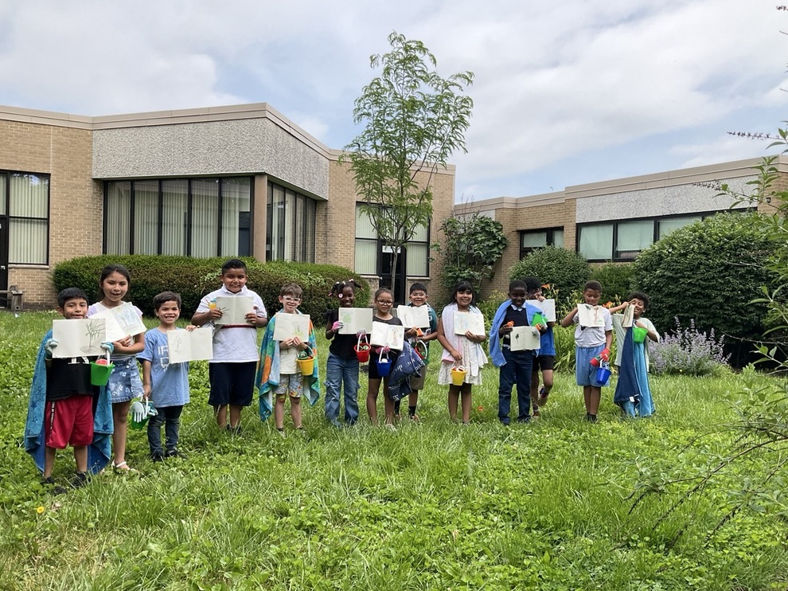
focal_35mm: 30
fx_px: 683
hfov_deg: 60.0
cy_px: 294
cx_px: 396
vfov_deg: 46.8
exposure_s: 1/1076
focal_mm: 3
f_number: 1.8
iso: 25
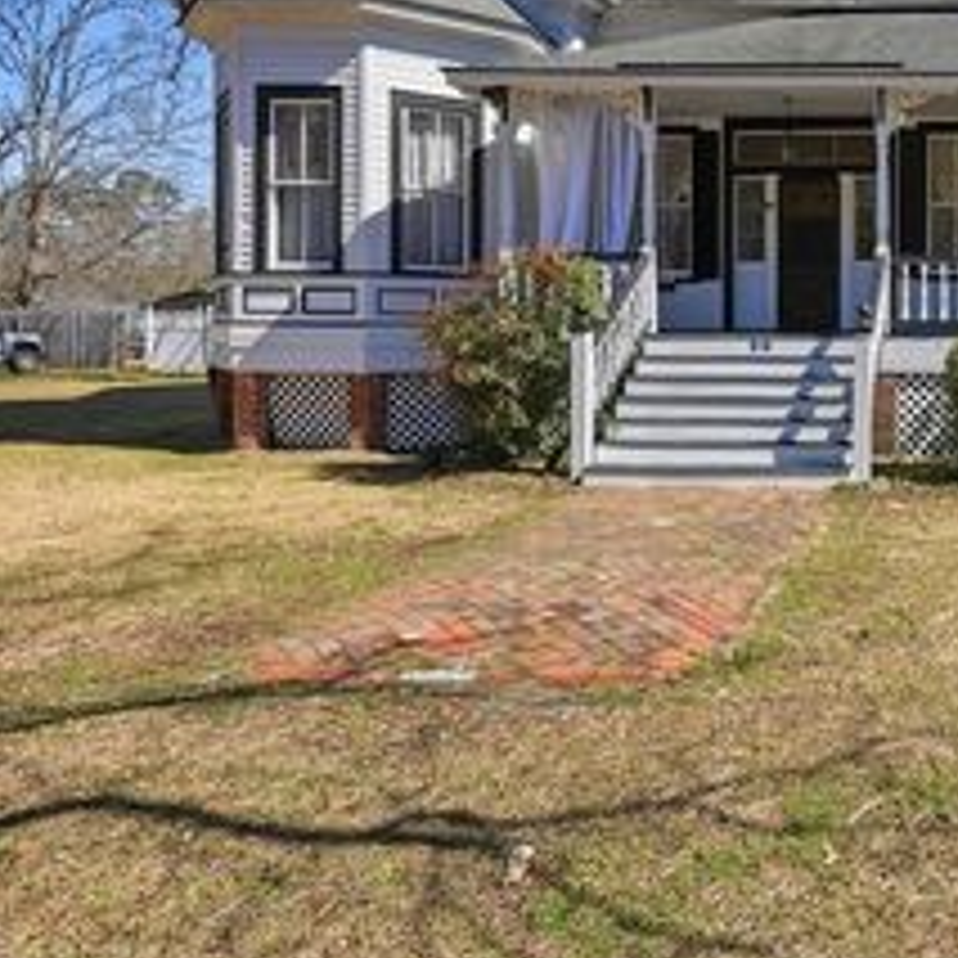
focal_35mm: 32
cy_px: 342
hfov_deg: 43.3
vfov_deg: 50.4
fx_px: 1002
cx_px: 971
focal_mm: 16
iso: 320
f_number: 9
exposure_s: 1/2500
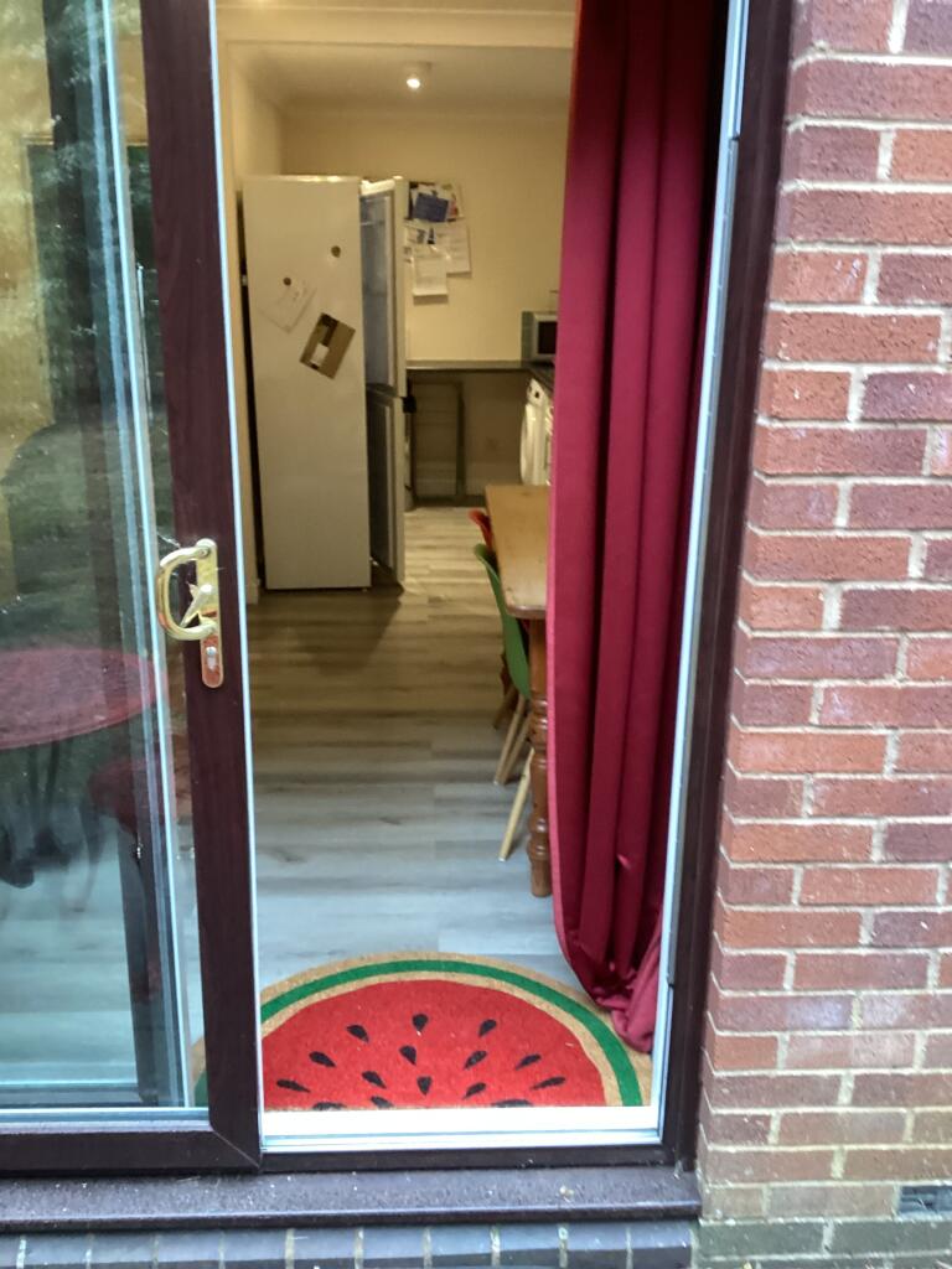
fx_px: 1137
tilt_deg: -19.2
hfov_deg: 45.4
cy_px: 634
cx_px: 476
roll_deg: -1.7
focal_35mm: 31
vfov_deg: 58.4
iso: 250
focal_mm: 3.3
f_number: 2.4
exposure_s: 1/50
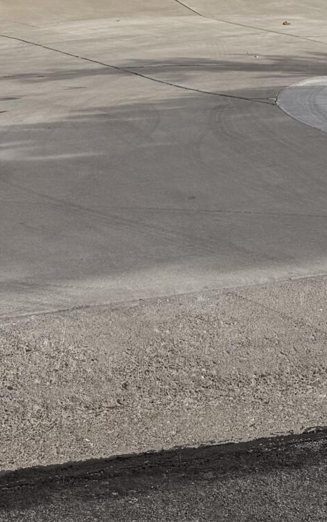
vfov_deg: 18.4
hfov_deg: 12.8
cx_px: 225
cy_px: -223
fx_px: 1453
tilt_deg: -0.6
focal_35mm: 102
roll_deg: -1.9
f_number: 1.78
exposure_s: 1/9091
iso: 80
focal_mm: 6.76
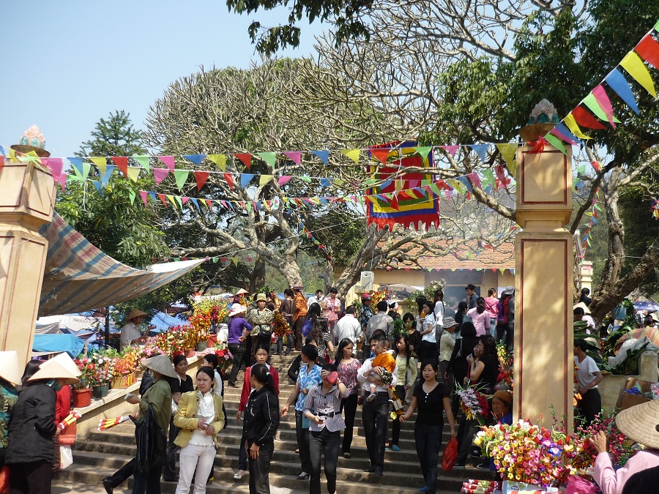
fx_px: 628
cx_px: 330
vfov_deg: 42.9
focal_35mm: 33
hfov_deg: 55.4
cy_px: 247
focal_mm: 5.5
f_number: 2.8
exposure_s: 1/640
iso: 100
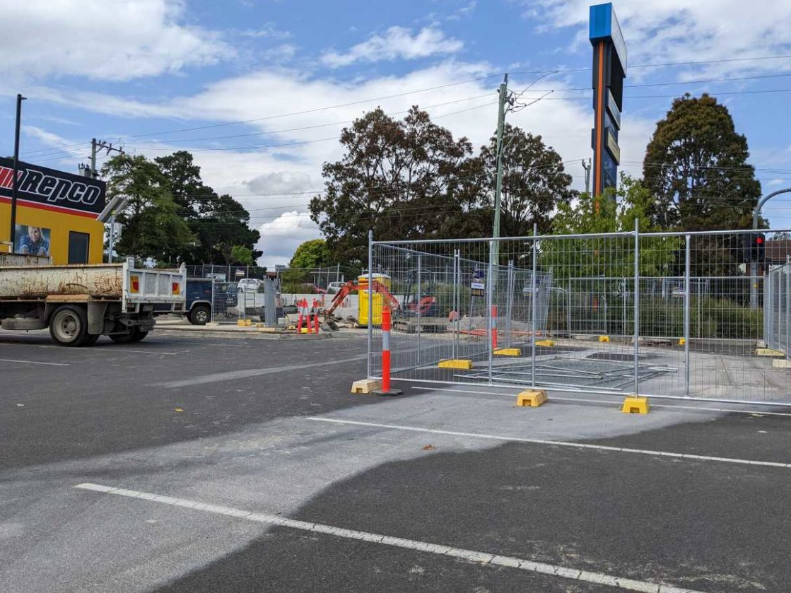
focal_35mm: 28
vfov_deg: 49.7
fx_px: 640
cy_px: 293
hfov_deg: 63.4
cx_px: 396
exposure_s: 1/5848
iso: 63
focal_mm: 4.38
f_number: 1.73
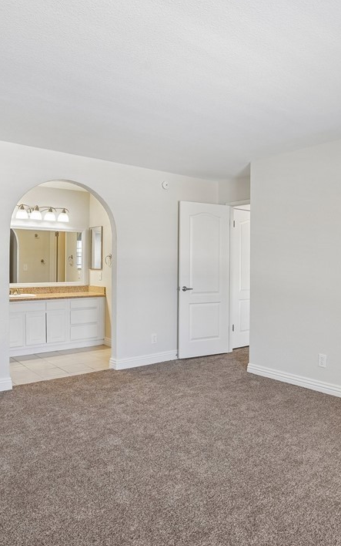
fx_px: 371
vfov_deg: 72.5
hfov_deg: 49.2
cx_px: 194
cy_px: 269
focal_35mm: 25
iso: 400
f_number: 8
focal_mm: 16
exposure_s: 1/15
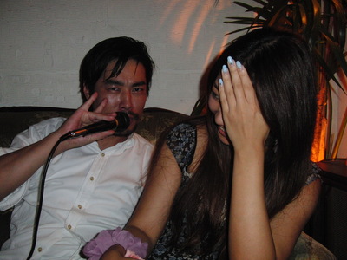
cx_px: 174
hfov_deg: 50.1
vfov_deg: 38.7
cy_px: 130
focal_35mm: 37
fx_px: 371
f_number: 3.6
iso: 400
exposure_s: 1/15
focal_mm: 6.42
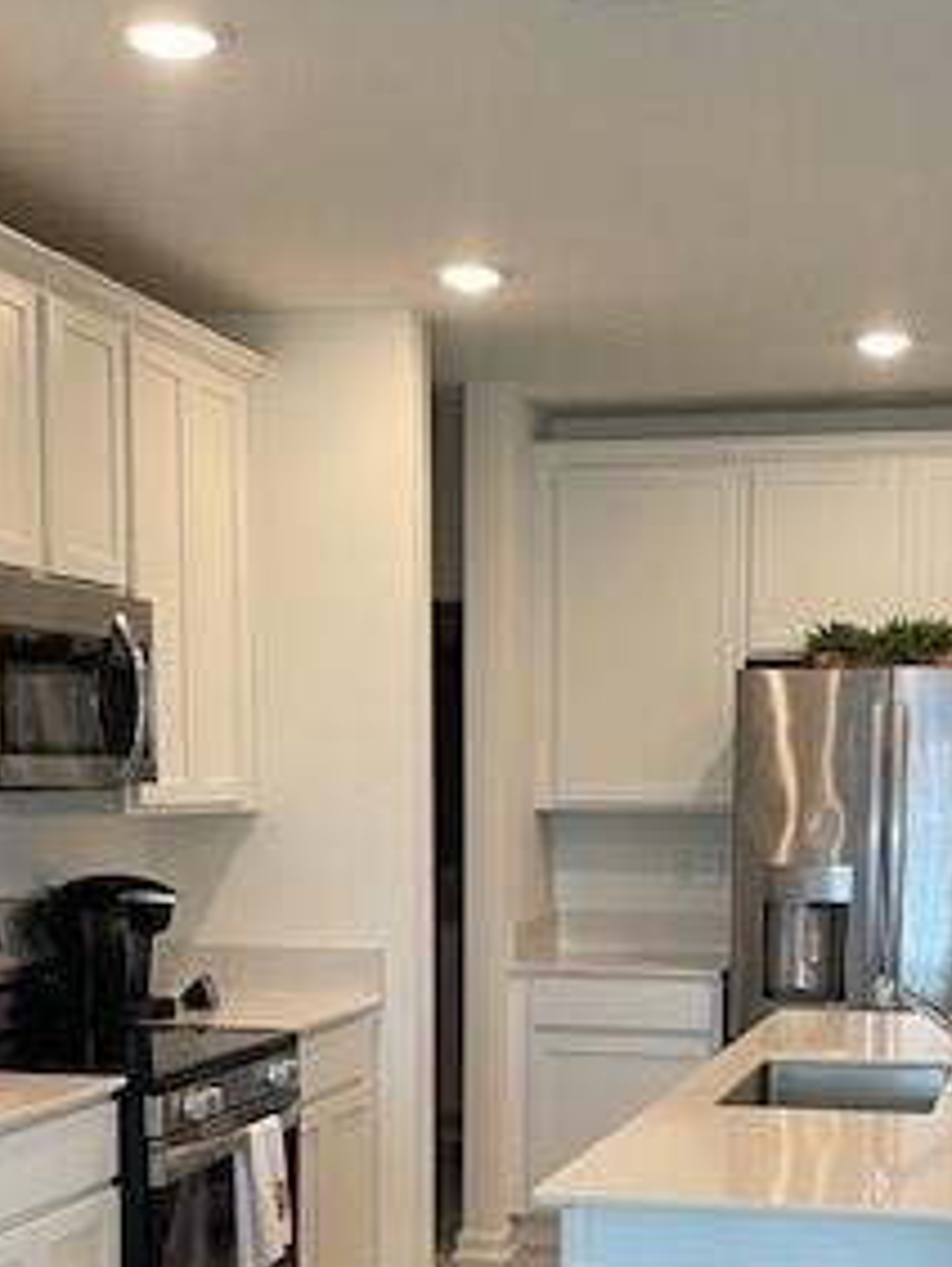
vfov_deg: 31.7
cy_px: 1029
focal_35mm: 59
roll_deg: +0.7
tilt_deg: -5.7
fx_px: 2160
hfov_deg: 24.8
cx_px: 606
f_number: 1.6
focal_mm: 4.2
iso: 100
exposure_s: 1/60
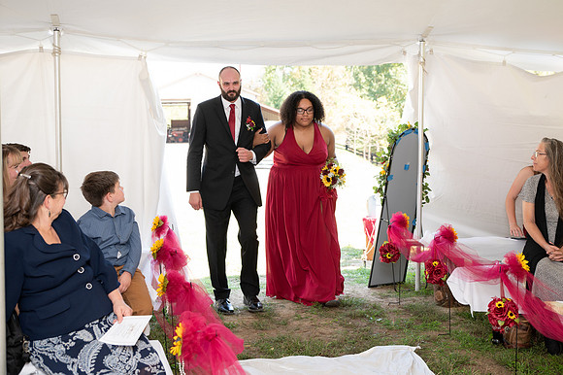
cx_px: 297
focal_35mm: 47
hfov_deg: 41.5
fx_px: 742
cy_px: 177
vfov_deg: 28.3
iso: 320
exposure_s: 1/200
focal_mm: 42
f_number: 3.2
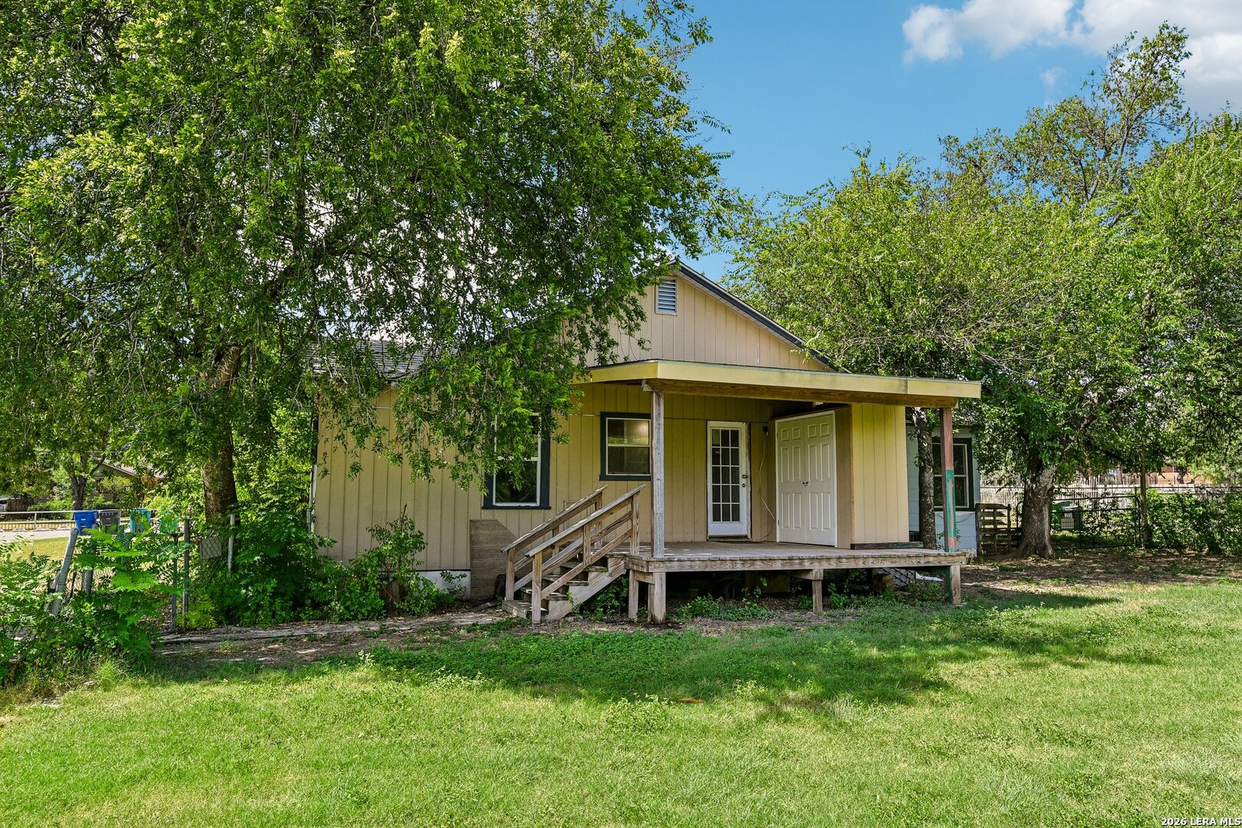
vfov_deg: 51.3
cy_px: 414
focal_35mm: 25
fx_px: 862
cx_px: 621
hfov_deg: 71.5
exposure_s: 1/160
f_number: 8
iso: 400
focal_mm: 25
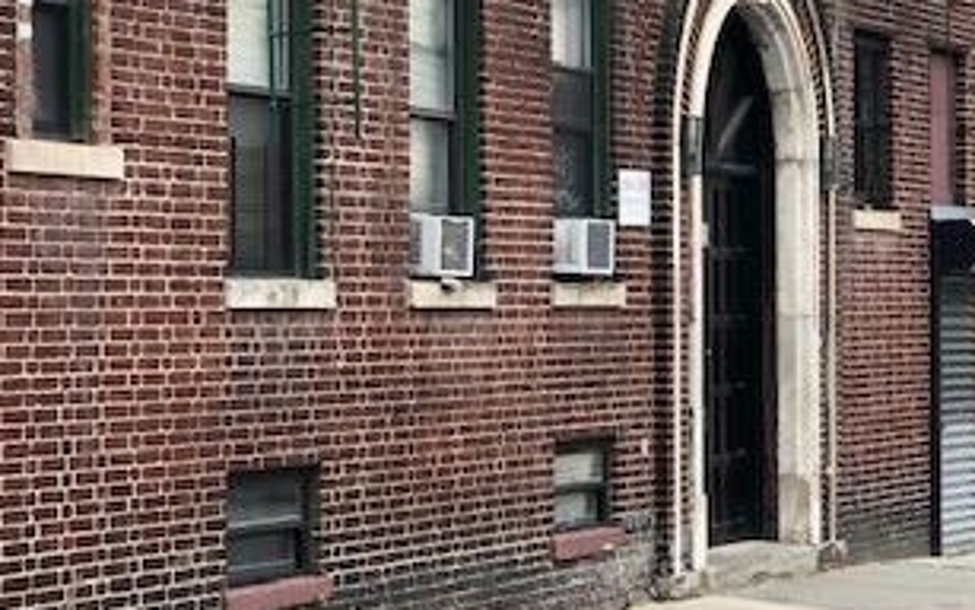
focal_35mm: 126
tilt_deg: +1.8
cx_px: 524
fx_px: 3349
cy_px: 194
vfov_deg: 10.4
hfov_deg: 16.6
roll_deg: +0.4
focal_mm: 6.6
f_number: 2.8
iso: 32
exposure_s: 1/121
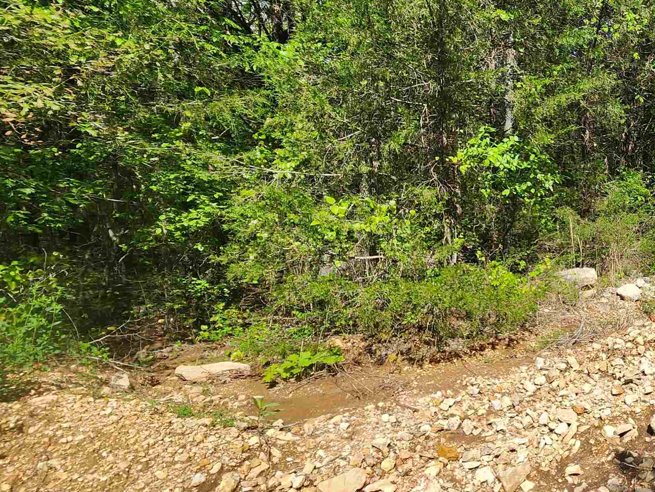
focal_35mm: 25
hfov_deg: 56.3
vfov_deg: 54.8
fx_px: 473
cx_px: 628
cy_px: 218
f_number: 2.2
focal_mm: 2.2
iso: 50
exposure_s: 1/1212
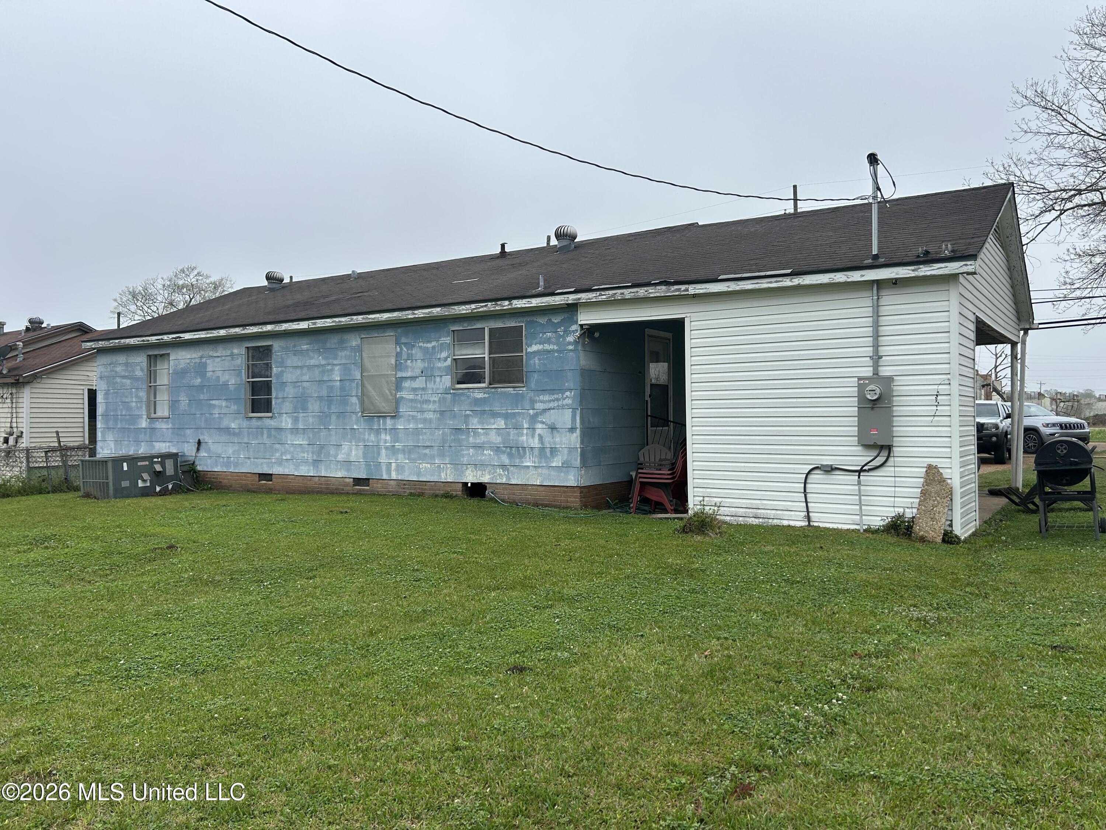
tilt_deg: +0.9
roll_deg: +1.3
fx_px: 831
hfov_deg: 67.3
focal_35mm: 26
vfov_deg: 53.1
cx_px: 553
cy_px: 415
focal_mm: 5.7
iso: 50
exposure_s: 1/1724
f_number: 1.5
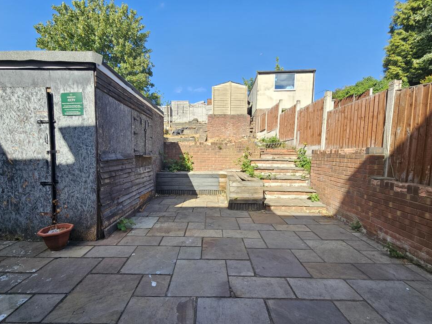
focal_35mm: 14
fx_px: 175
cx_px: 207
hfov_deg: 102.0
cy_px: 172
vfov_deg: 85.6
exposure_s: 1/922
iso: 50
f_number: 2.2
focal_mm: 2.2
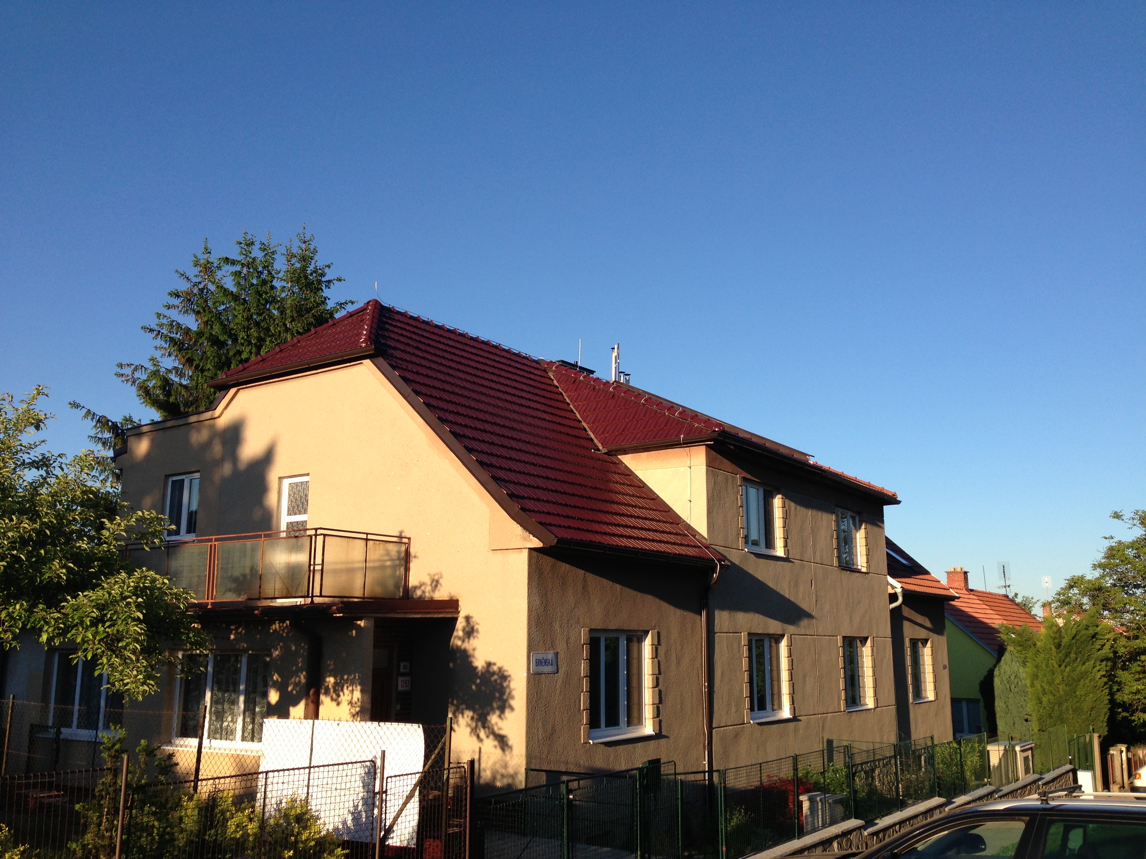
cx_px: 573
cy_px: 430
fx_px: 1093
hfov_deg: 55.4
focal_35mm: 33
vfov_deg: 42.9
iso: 50
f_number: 2.4
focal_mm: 4.13
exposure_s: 1/935
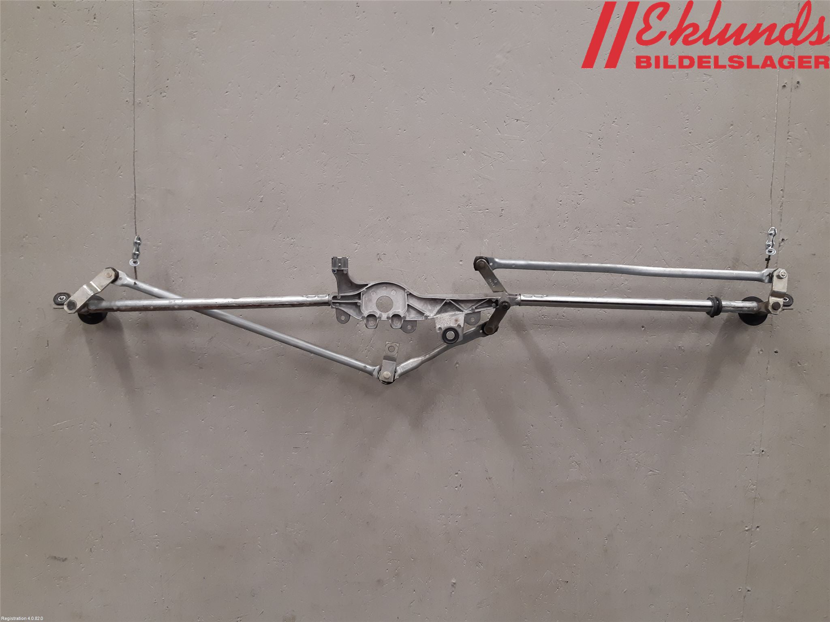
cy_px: 311
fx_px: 623
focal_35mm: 26
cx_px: 415
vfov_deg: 53.1
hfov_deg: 67.3
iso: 125
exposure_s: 1/50
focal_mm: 3.93
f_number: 1.7
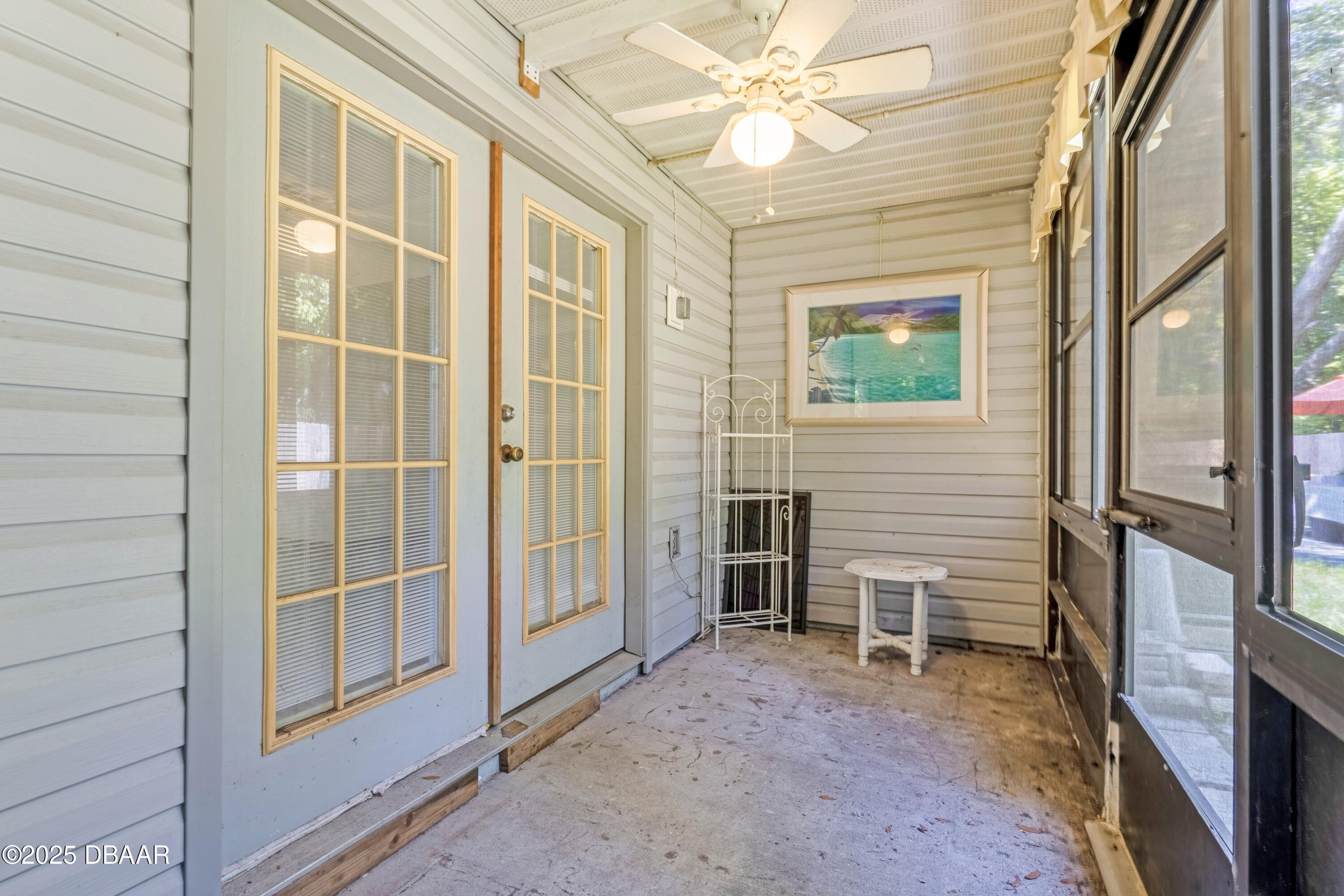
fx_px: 616
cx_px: 672
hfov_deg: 95.0
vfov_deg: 72.1
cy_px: 448
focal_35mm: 16
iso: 250
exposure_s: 1/80
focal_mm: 11
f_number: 9
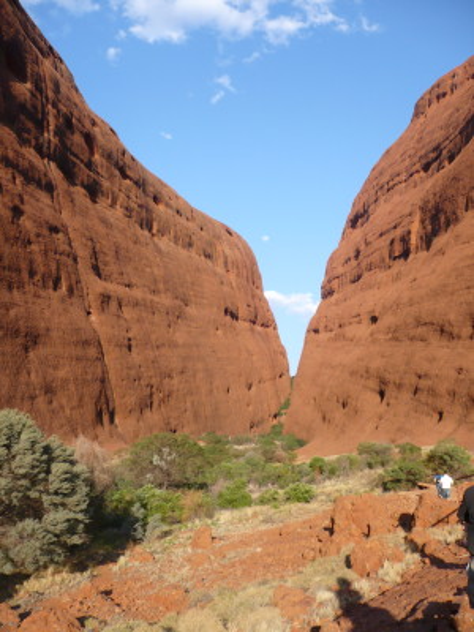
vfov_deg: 52.6
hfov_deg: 40.7
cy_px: 316
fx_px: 639
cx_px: 237
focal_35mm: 35
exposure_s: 1/640
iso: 100
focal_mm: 5.8
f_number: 2.8
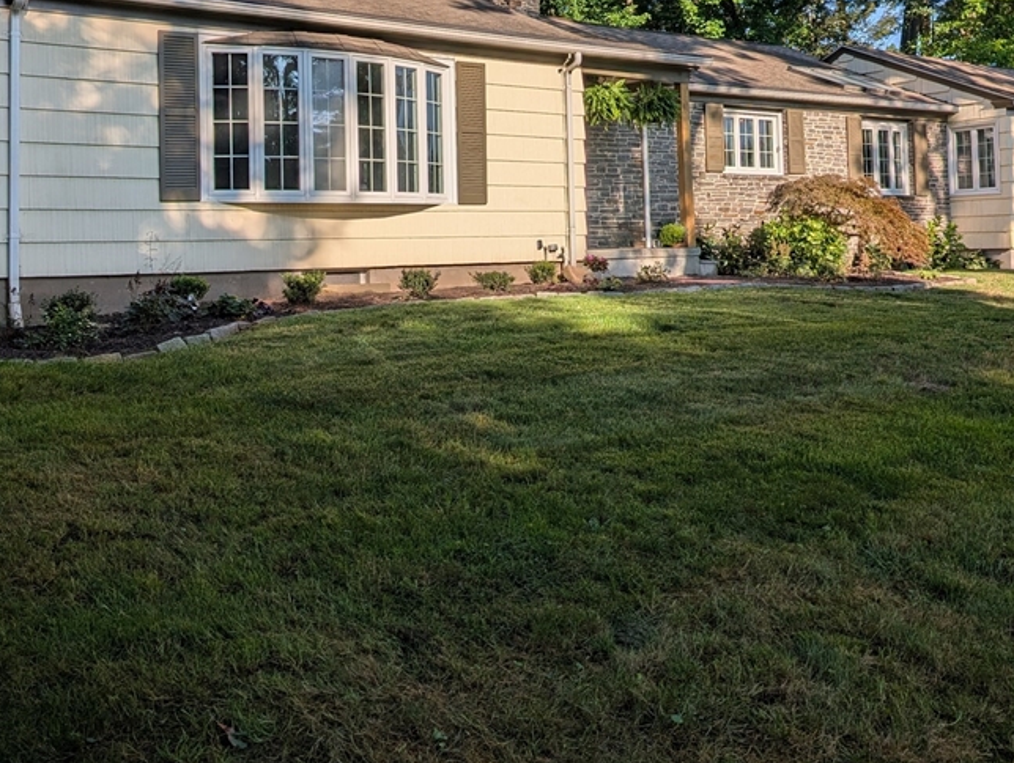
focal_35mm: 38
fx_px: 1115
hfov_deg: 48.9
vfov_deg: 36.9
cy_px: 189
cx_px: 537
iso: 23
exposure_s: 1/1418
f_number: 1.68
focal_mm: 6.9
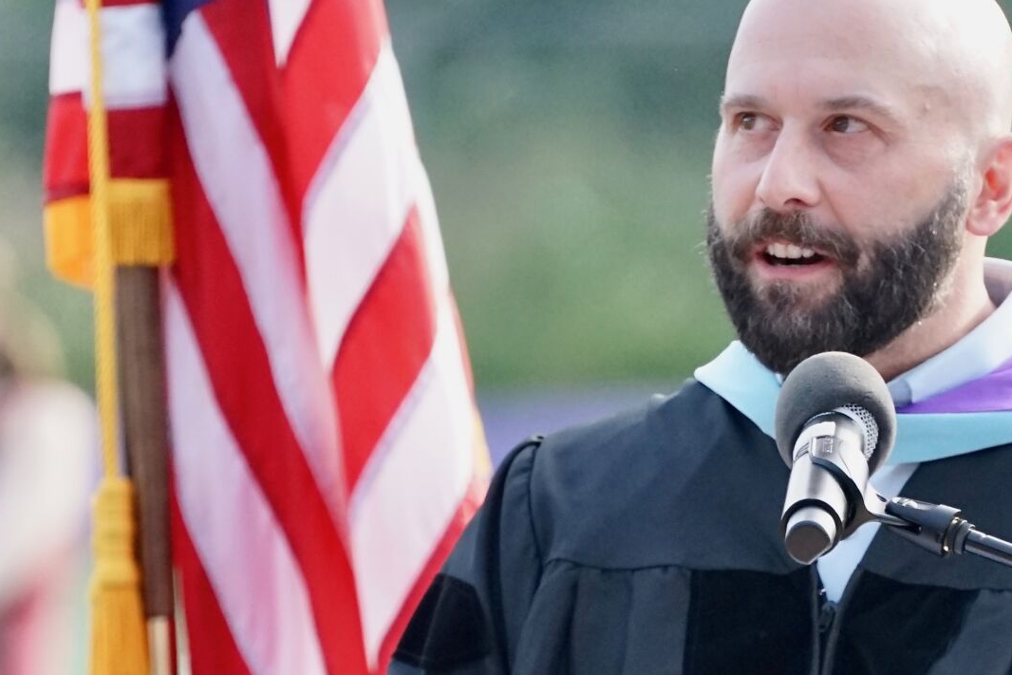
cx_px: 612
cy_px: 286
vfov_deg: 2.8
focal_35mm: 496
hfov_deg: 4.2
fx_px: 13944
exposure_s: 1/1000
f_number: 5.6
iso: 1600
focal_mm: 300
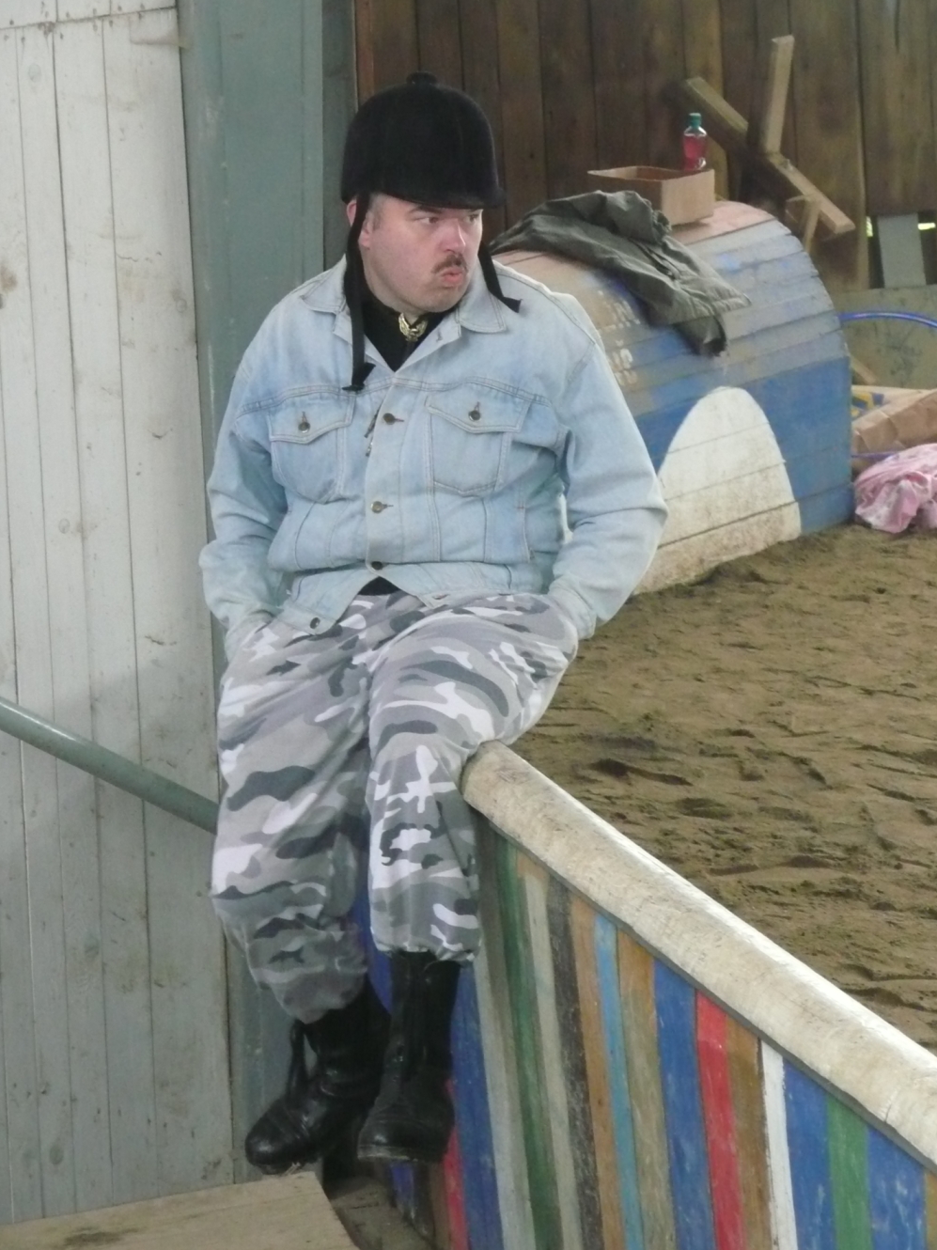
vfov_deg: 12.1
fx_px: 5921
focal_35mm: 164
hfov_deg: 9.0
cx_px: 481
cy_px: 636
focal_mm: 26
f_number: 4.8
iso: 640
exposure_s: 1/30
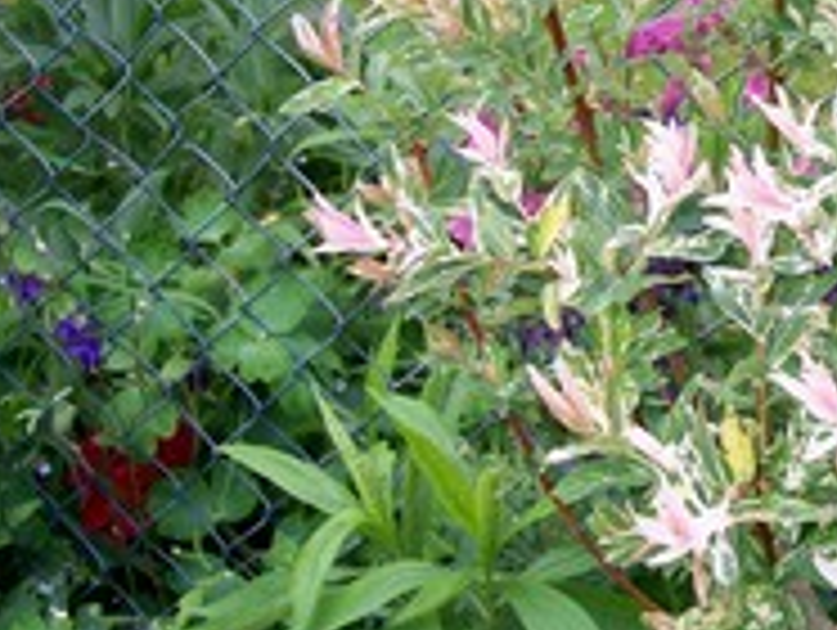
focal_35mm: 85
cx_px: 801
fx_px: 2058
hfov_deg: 22.3
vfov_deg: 17.3
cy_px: 126
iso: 80
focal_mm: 6
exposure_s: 1/103
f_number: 2.7
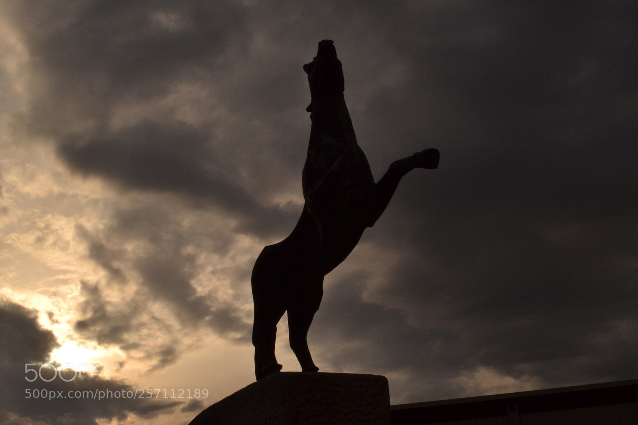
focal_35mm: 48
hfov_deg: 41.1
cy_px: 212
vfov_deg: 28.1
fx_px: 850
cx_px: 319
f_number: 25
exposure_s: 1/100
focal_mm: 32
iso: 400
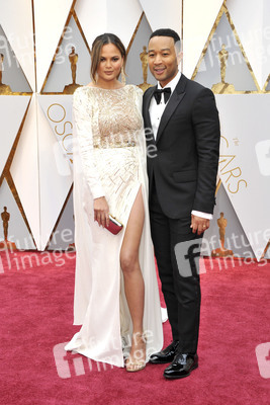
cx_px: 135
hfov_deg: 19.5
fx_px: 787
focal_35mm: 70
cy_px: 202
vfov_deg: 28.8
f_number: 8
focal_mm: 70
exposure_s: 1/250
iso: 1000
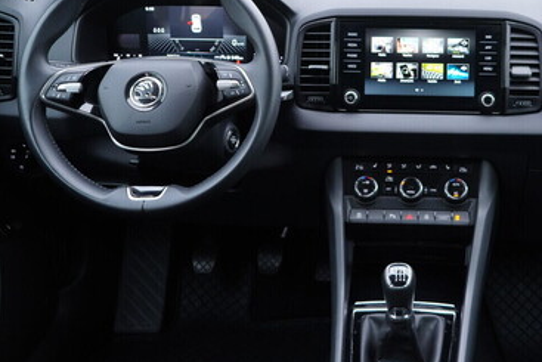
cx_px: 405
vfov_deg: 24.9
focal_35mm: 54
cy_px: 107
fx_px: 813
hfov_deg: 36.0
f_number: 2.8
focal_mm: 24
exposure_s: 1/40
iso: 250
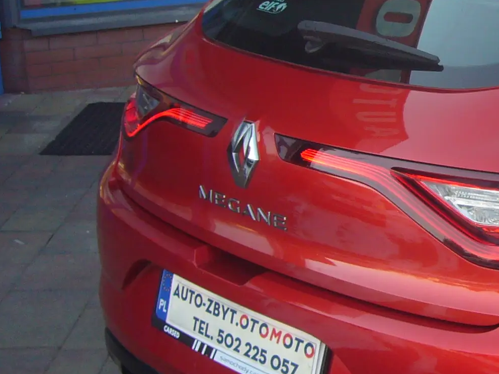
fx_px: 1153
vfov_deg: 18.4
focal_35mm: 80
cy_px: 151
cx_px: 622
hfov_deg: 22.3
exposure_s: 1/80
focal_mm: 4.6
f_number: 2.8
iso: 80
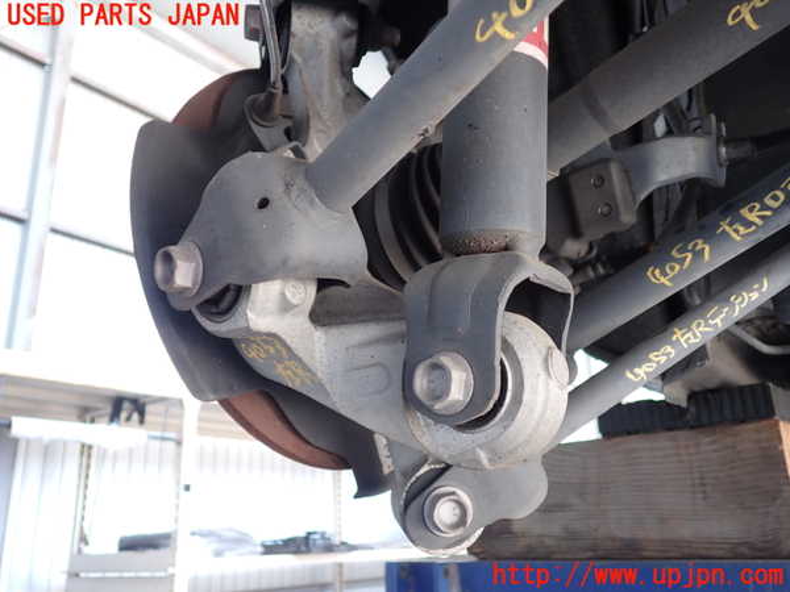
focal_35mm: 30
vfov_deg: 46.8
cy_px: 296
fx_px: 685
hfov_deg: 60.0
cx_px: 395
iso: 200
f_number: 2.3
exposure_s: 1/50
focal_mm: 5.4
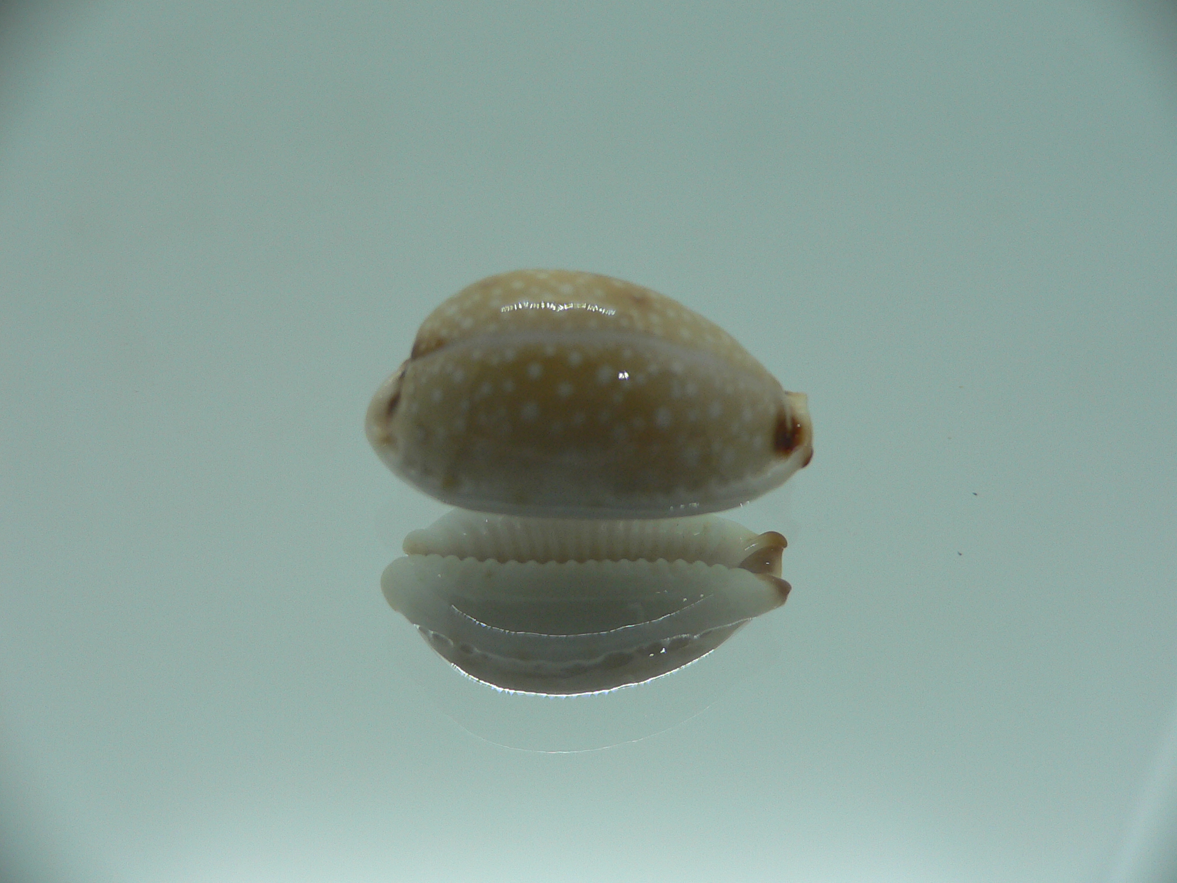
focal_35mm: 35
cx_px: 588
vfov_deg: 40.7
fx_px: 1190
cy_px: 442
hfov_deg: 52.6
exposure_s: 1/60
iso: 80
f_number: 2.8
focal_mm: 4.6
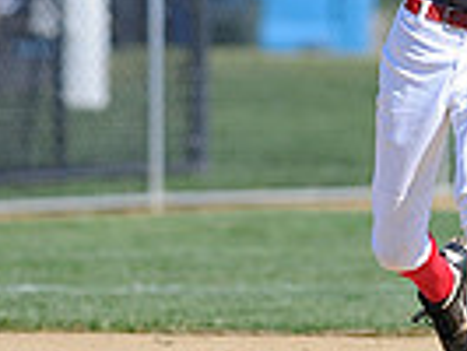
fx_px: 19728
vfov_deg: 1.0
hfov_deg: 1.4
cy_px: -263
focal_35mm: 1461
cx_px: 423
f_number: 4
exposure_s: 1/1600
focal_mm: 300
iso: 200
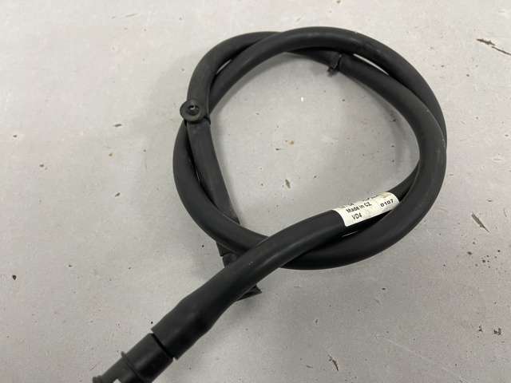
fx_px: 369
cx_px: 256
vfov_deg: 54.9
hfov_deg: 69.4
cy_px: 192
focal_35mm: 25
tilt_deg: -60.0
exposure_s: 1/50
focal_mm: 5.1
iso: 100
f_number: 1.6
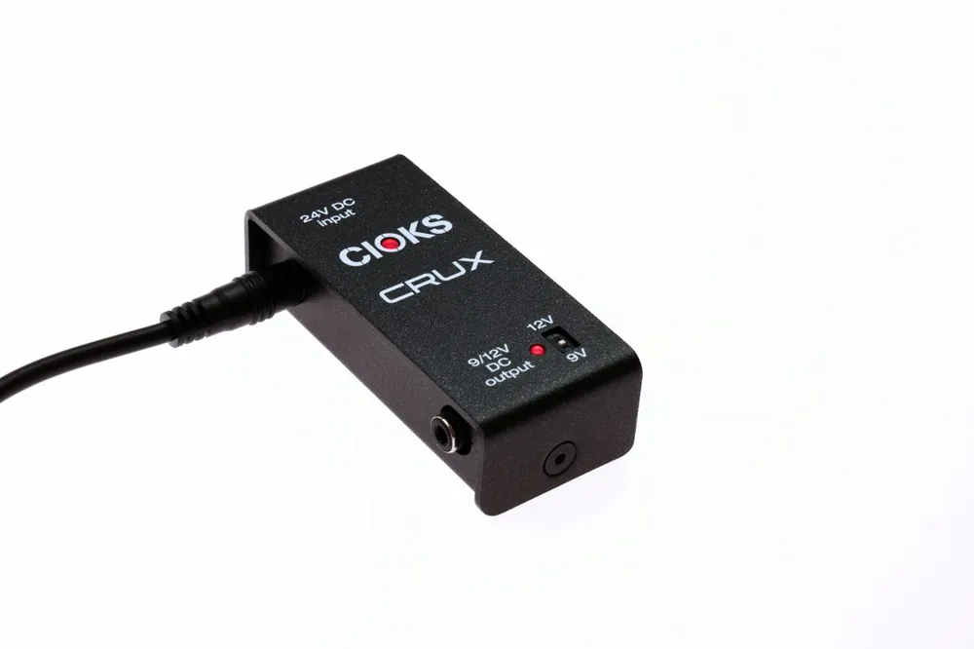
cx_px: 487
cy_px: 324
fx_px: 2272
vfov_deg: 16.3
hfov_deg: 24.2
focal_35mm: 84
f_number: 13
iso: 400
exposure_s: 1/20
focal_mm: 56
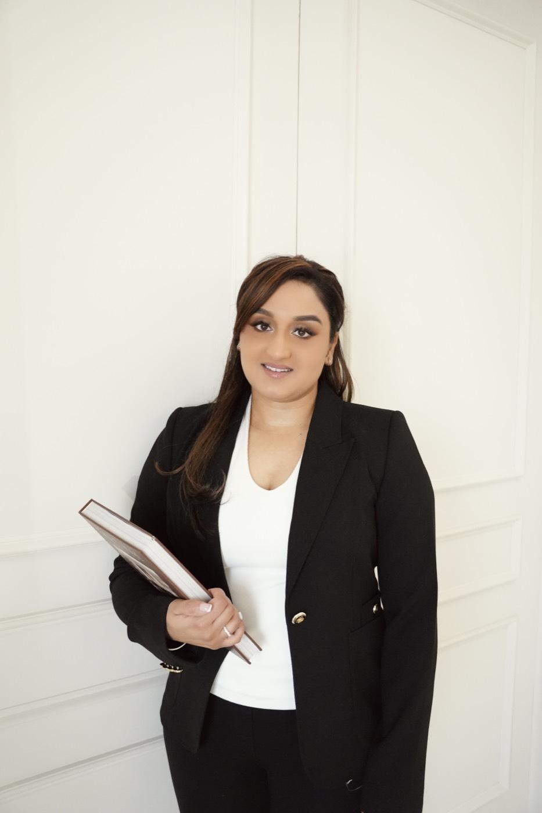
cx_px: 271
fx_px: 732
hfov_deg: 40.6
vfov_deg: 58.1
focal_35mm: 32
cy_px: 406
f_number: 2.8
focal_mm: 21.6
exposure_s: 1/1250
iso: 4000
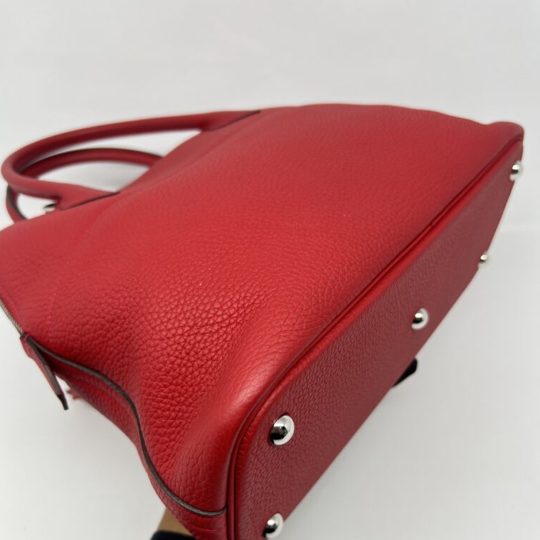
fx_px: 547
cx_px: 270
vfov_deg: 52.1
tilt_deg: -43.3
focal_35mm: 31
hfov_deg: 52.5
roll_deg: +2.8
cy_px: 329
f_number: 1.5
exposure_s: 1/100
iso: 40
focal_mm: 5.7
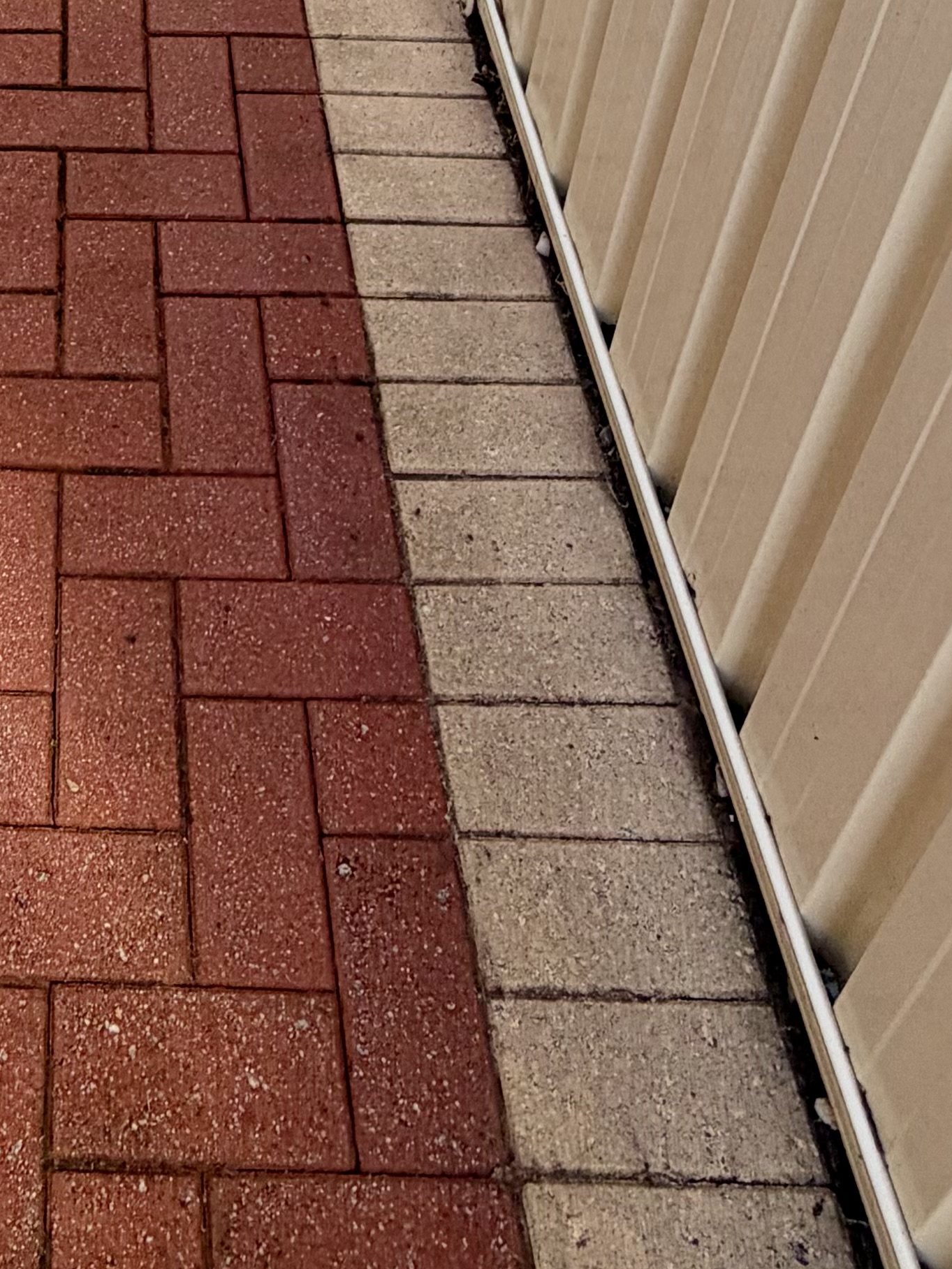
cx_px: 31
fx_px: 1613
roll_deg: +0.0
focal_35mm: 44
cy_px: -196
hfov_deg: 30.8
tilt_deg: -32.5
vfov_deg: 35.3
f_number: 2.2
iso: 40
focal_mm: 2.22
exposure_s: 1/238
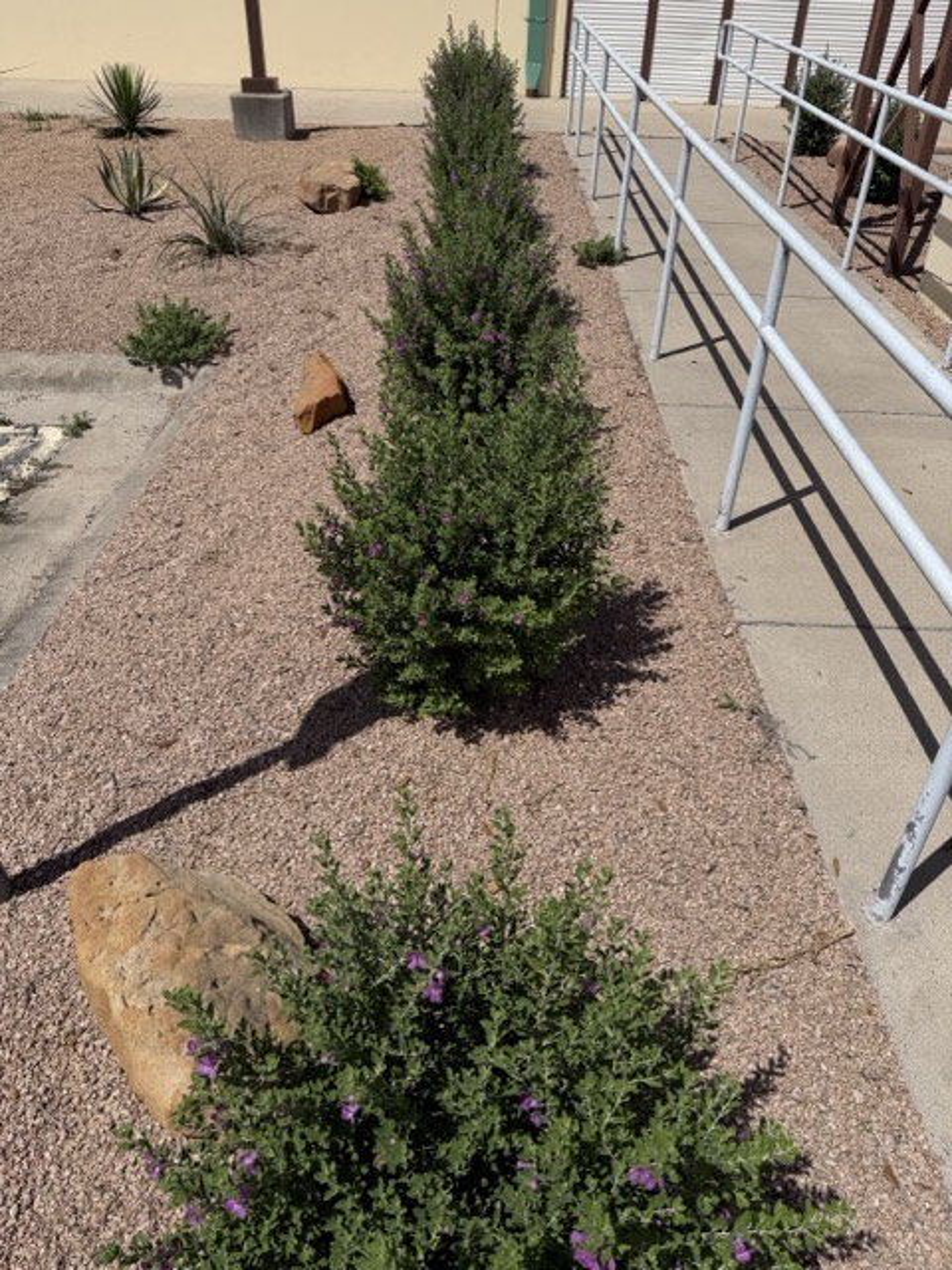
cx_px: 476
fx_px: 880
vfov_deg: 71.6
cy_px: 635
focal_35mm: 24
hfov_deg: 56.8
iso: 80
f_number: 1.78
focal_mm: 6.76
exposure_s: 1/9091
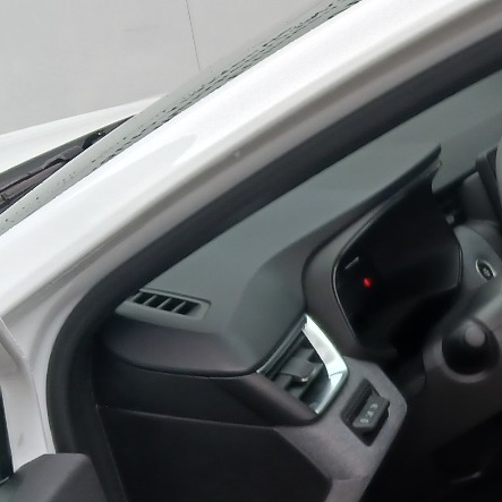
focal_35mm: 97
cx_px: 701
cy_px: 457
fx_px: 1591
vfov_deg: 17.6
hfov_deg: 16.6
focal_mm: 4
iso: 40
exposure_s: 1/50
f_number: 1.8
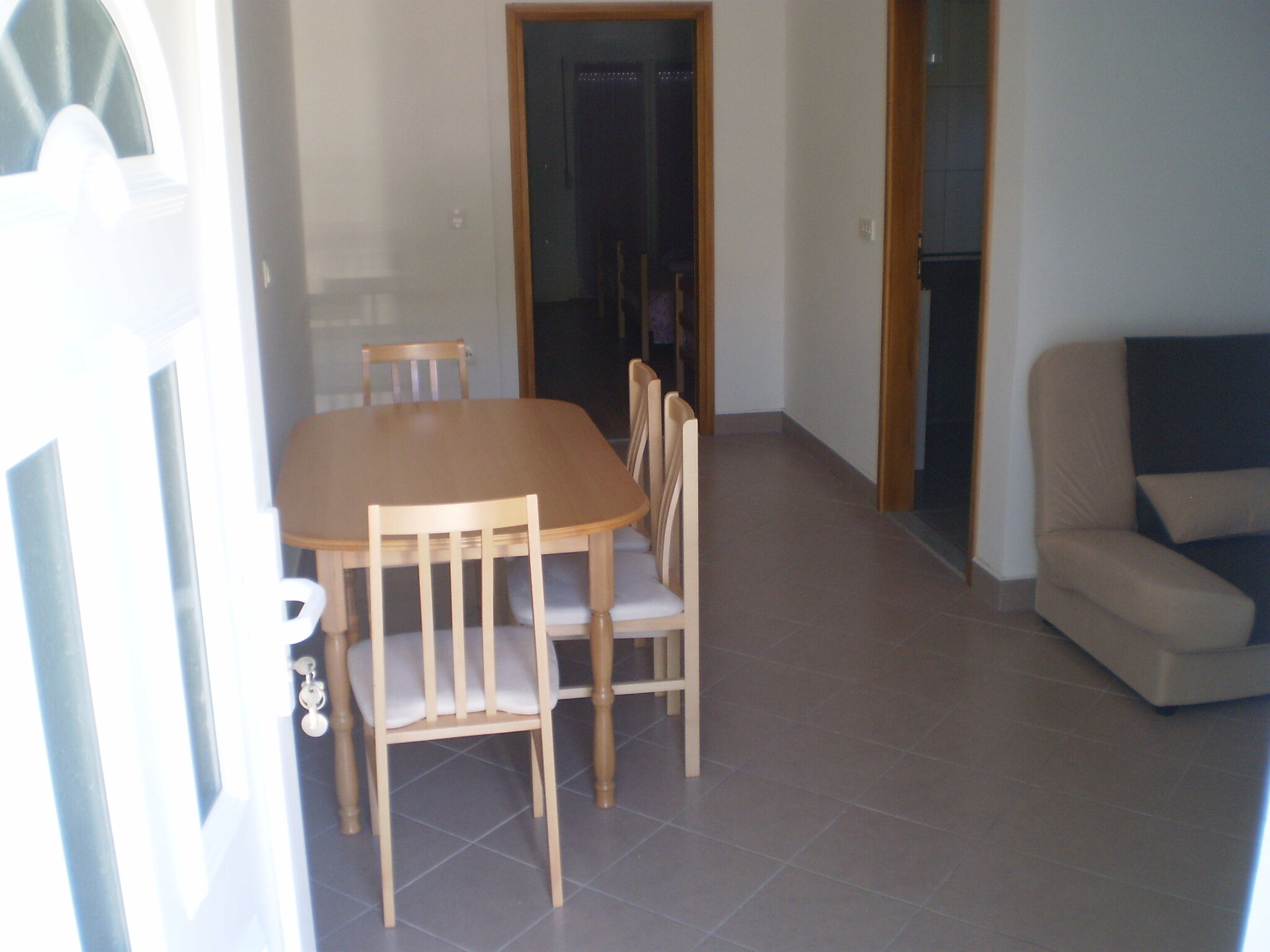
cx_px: 635
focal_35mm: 36
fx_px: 1321
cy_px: 476
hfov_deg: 51.4
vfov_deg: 39.7
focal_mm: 6.3
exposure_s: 1/30
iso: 125
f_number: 3.1
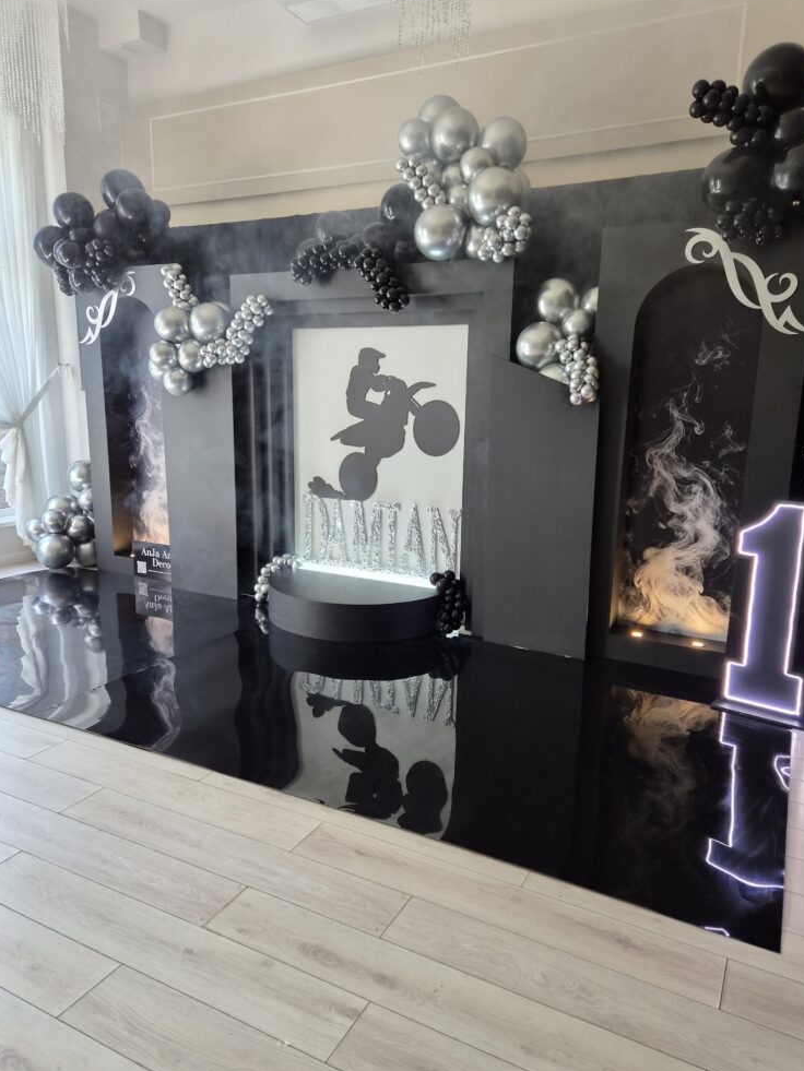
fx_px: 743
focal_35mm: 24
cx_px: 416
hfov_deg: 56.8
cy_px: 543
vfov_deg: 71.6
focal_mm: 5.4
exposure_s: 1/100
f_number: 1.8
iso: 80
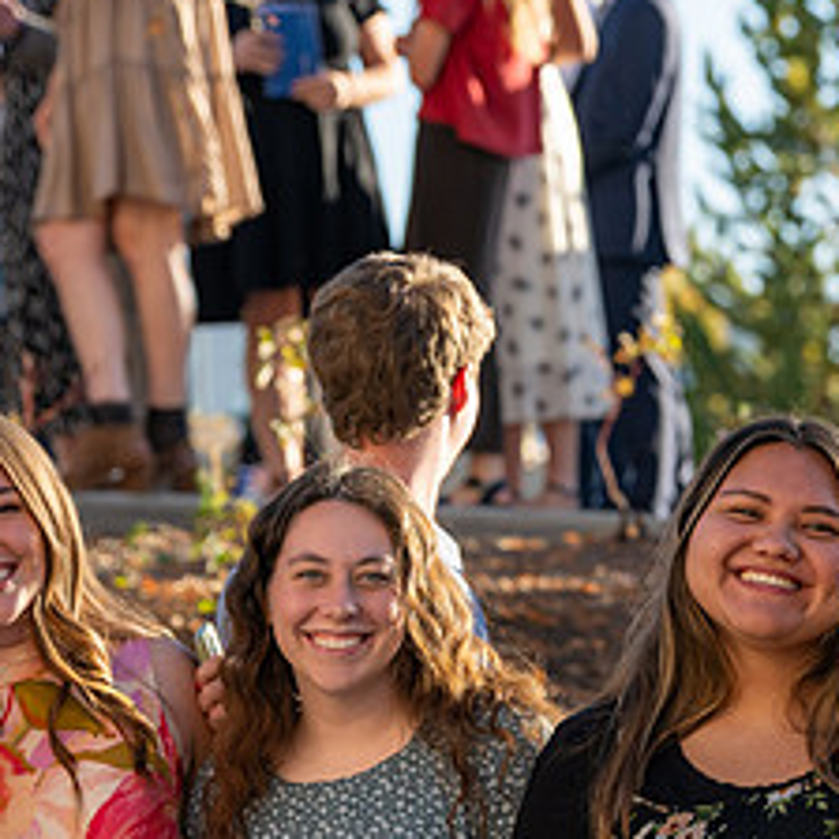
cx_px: 626
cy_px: 643
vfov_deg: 6.4
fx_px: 7541
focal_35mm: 275
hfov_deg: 6.4
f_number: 5
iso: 100
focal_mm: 110
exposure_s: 1/250
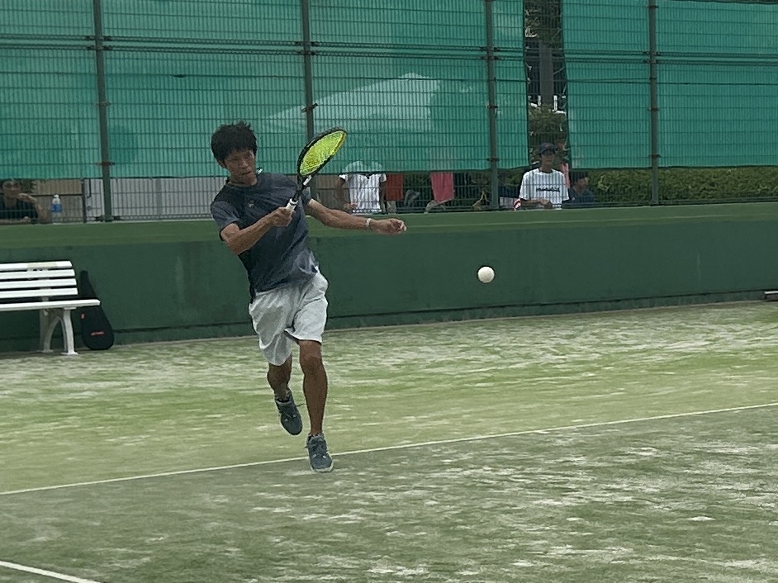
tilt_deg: -6.3
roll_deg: +1.2
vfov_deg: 48.1
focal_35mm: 29
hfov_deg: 61.6
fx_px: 652
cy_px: 261
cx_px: 353
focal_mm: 5.7
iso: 50
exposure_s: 1/4630
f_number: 1.5
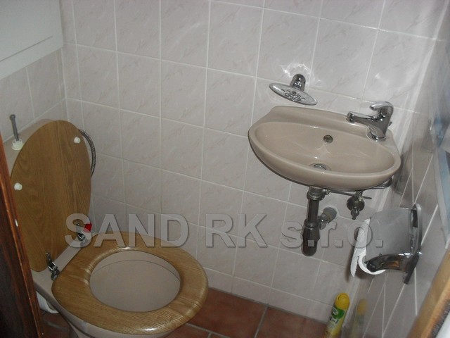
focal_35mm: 35
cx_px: 225
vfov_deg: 40.7
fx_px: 455
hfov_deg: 52.6
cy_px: 169
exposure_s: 1/45
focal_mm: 6.3
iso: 200
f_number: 3.2
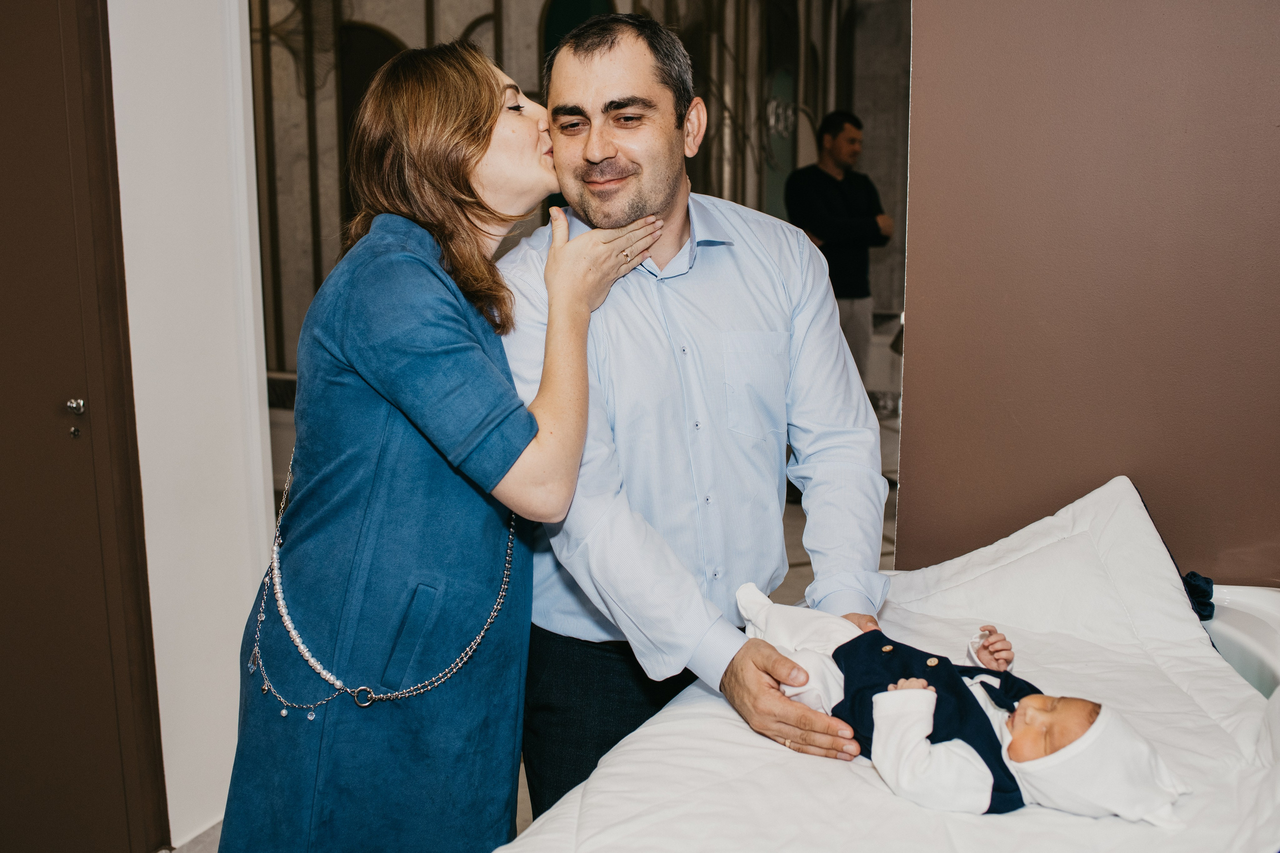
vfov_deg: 36.9
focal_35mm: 36
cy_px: 426
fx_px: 1278
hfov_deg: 53.2
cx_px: 640
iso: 400
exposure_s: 1/160
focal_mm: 35
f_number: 4
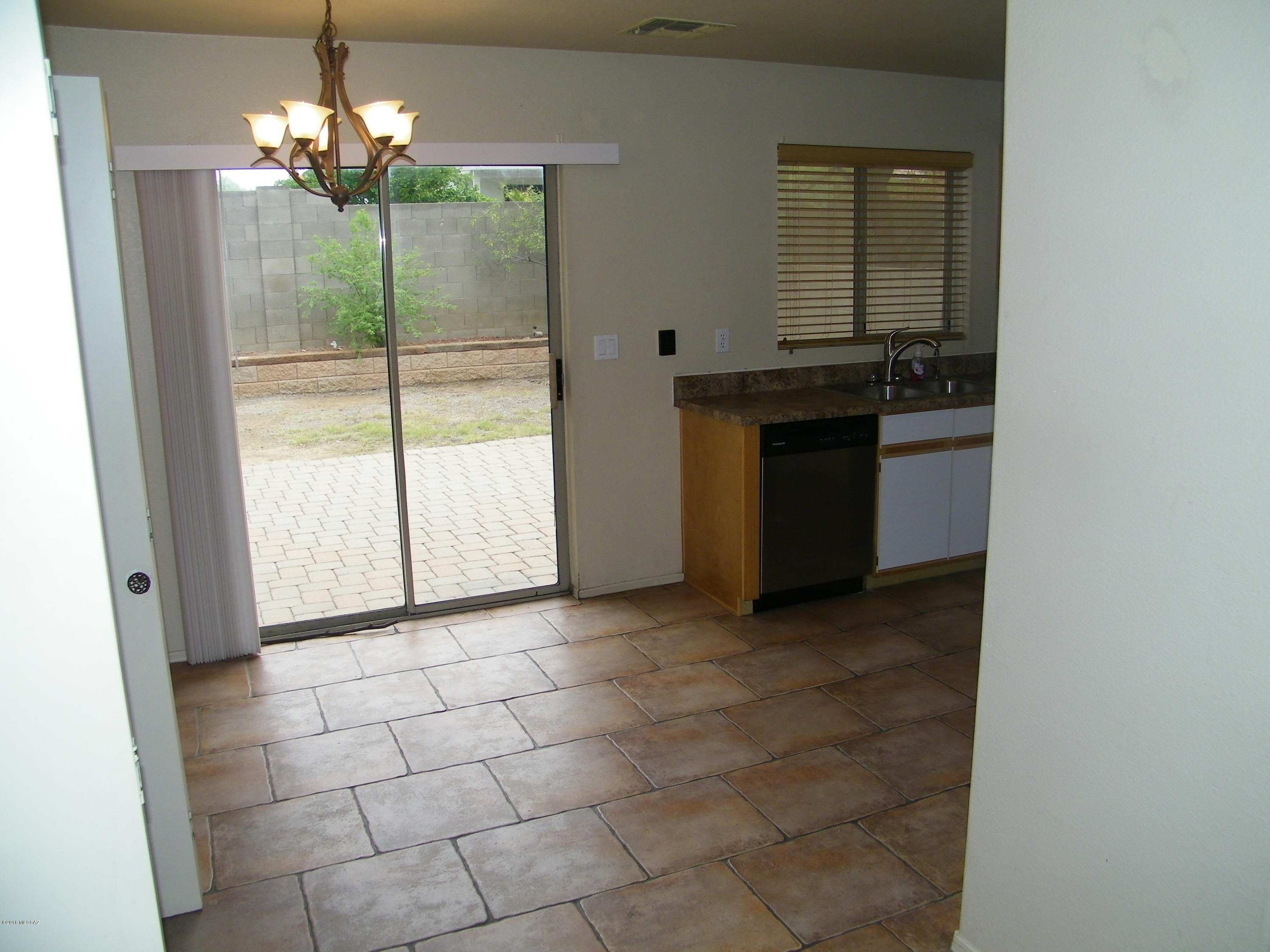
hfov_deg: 63.4
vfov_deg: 49.7
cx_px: 635
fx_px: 1027
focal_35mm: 28
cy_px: 476
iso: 80
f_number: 3.5
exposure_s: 1/80
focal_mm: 5
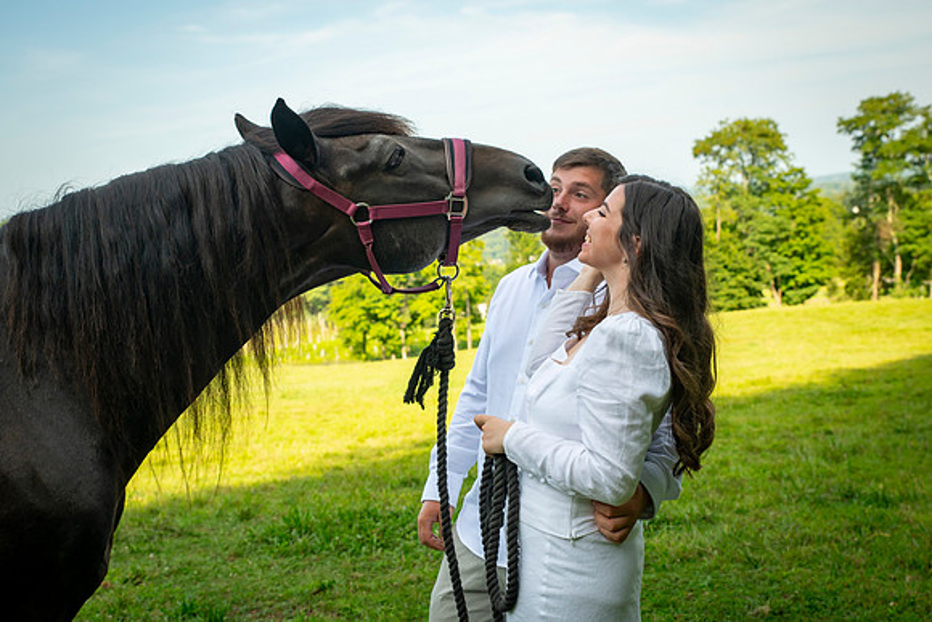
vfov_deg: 27.4
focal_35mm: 49
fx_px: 1277
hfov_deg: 40.1
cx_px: 460
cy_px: 299
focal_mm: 42
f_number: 5
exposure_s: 1/800
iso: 400
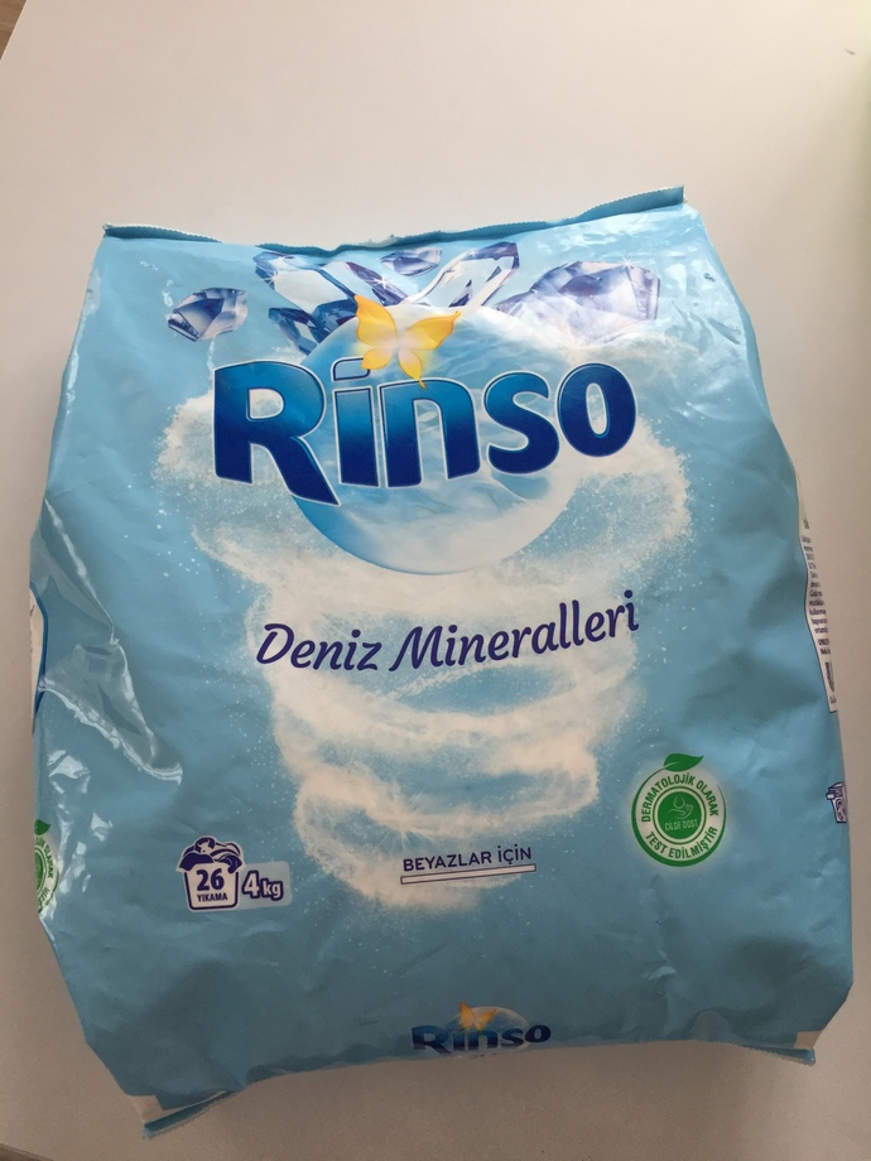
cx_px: 436
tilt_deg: -80.1
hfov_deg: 48.2
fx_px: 973
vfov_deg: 61.7
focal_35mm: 29
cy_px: 580
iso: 100
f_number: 2.2
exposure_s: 1/33
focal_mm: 4.15
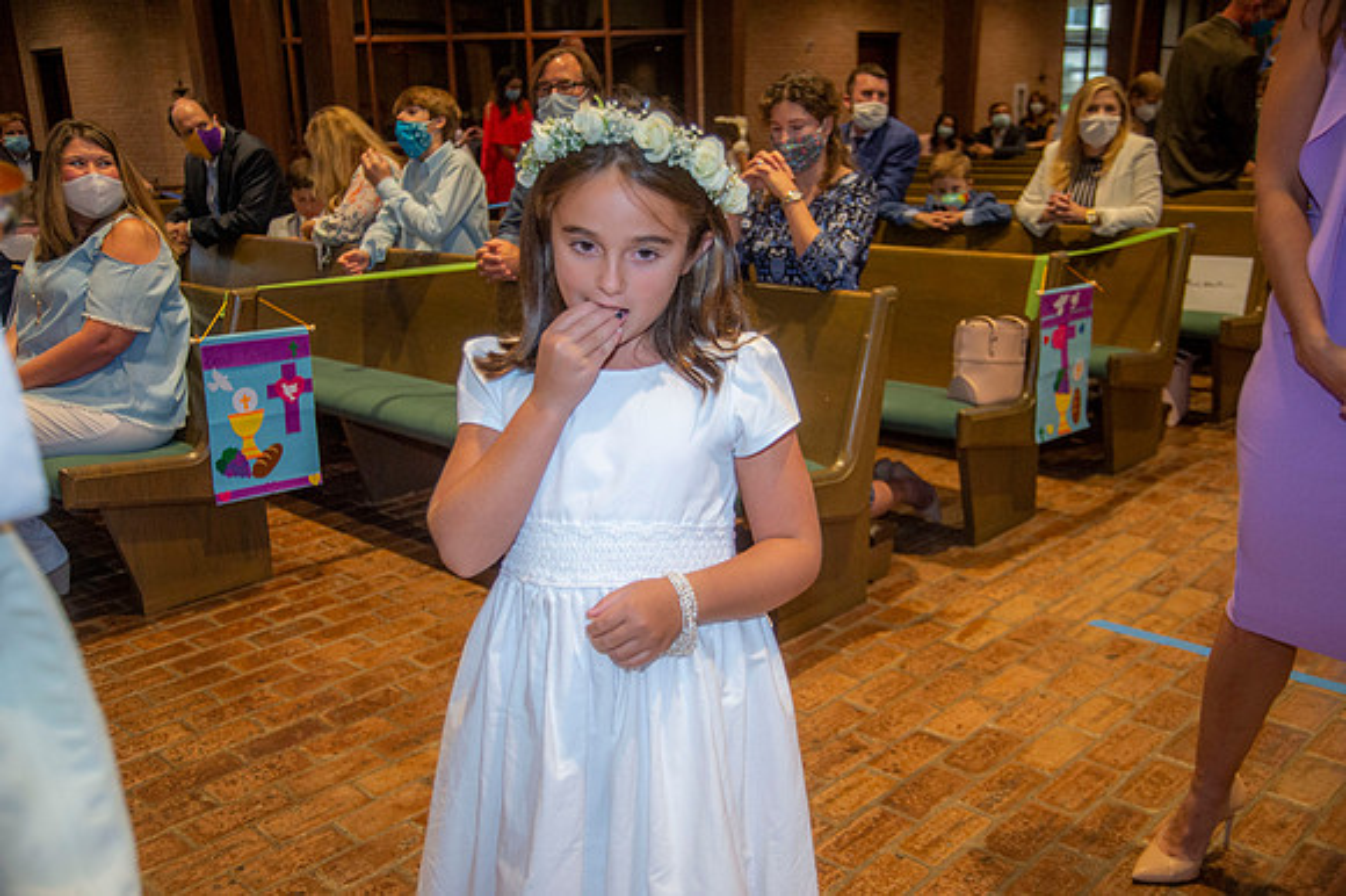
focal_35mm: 34
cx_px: 673
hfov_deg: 55.8
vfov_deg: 38.8
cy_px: 448
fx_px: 1270
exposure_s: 1/125
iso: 1600
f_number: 4.5
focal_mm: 34
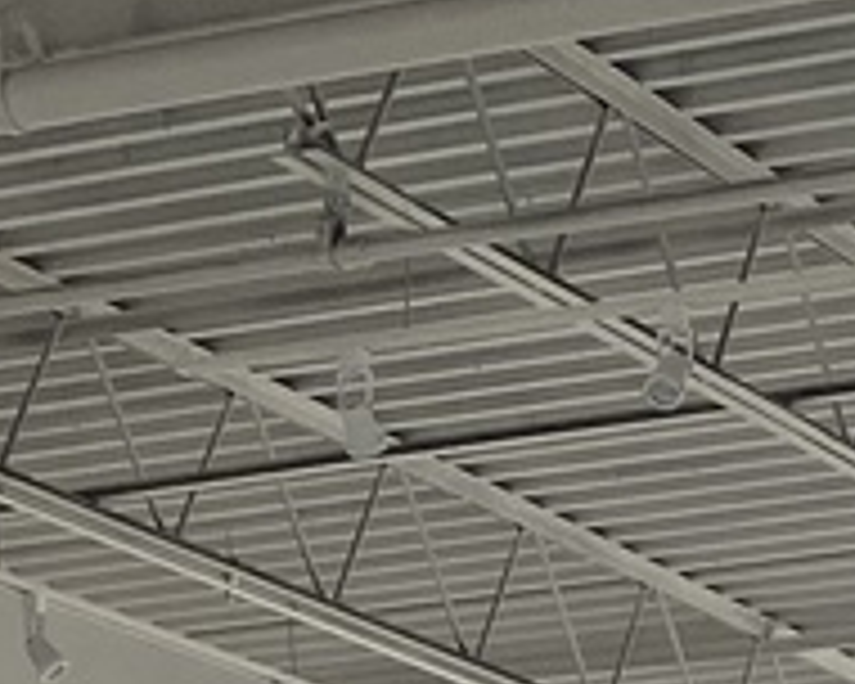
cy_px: 2074
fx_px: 4859
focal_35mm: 192
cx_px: 994
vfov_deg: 7.2
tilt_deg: -2.2
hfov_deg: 9.9
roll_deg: +0.2
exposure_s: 1/122
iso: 64
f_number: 1.8
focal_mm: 4.25
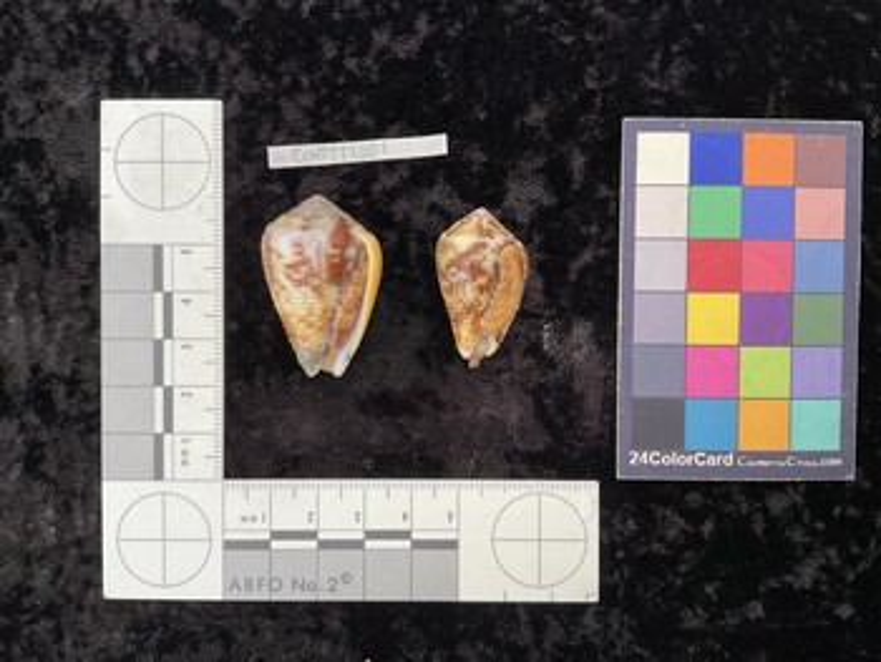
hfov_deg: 61.6
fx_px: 739
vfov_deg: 48.3
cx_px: 440
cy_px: 331
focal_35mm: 29
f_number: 1.8
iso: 64
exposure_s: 1/60
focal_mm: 3
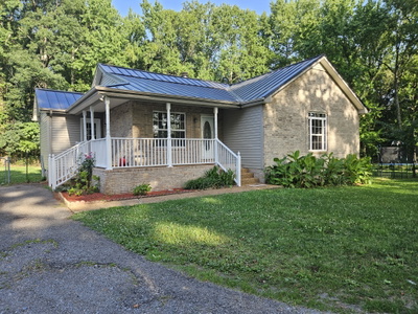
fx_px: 278
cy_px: 157
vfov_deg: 58.9
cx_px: 209
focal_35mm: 23
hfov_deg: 73.9
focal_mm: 5.4
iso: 25
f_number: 1.8
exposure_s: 1/213
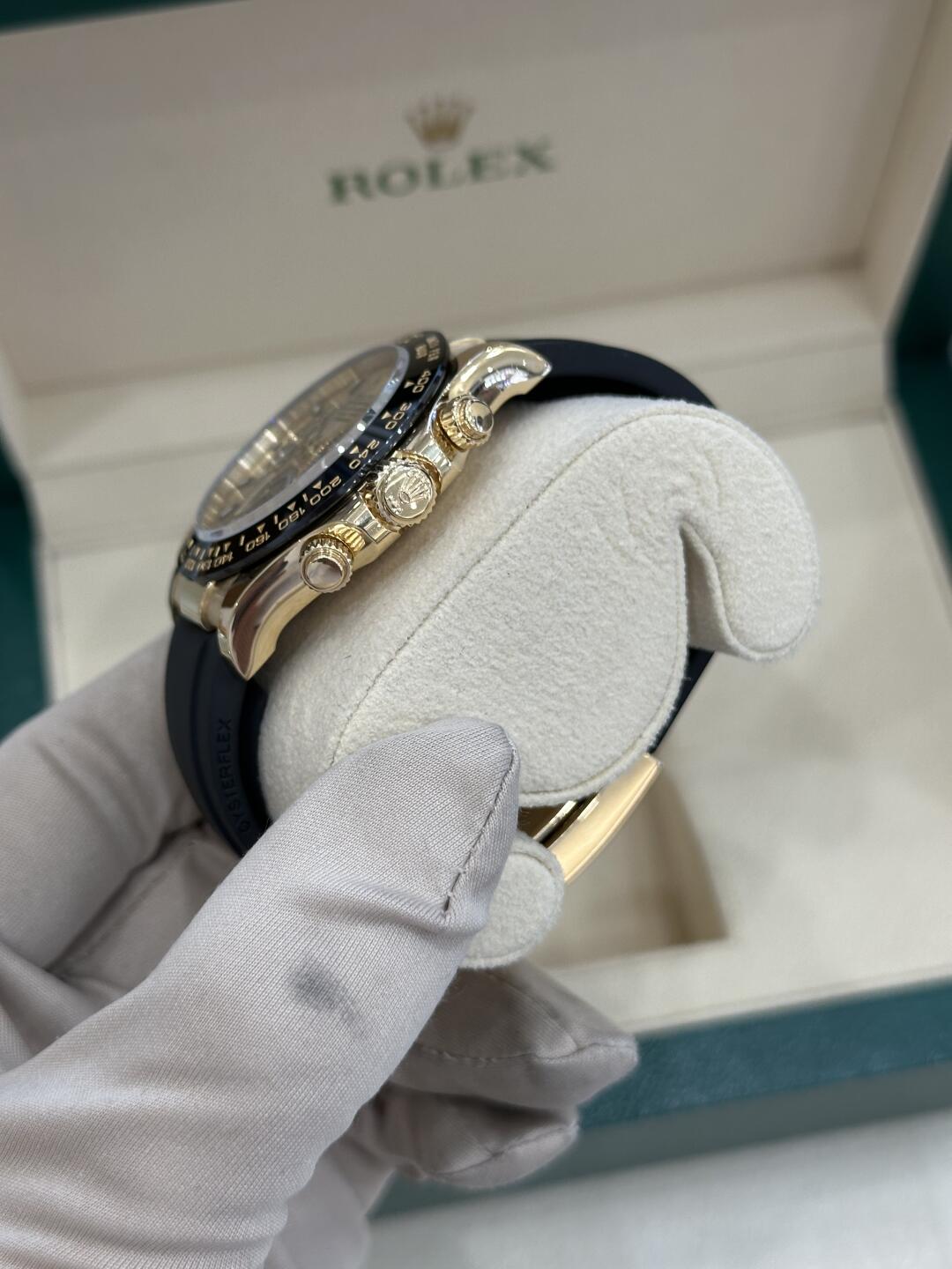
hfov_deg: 30.3
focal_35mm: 48
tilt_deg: -64.9
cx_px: 476
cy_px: 634
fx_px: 1760
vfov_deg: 39.7
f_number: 1.78
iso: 80
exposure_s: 1/100
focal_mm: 6.86
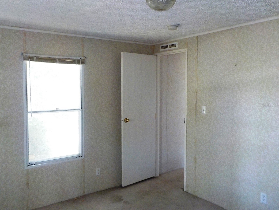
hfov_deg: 60.0
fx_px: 242
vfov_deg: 46.8
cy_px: 105
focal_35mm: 30
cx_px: 140
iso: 360
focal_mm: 4.1
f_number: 3.3
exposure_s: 1/30
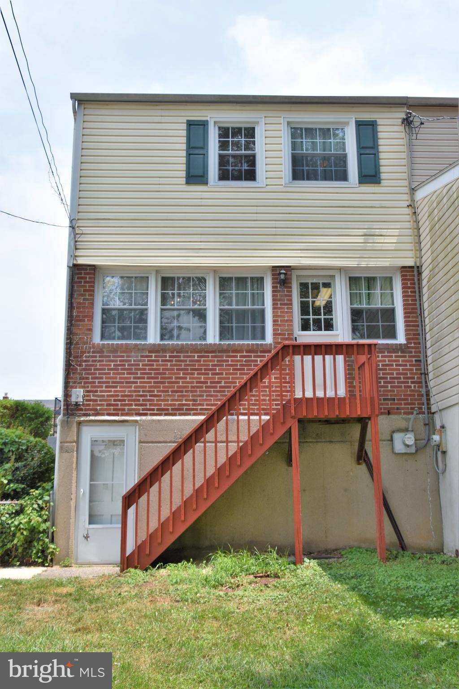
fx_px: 631
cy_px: 344
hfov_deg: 40.0
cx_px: 230
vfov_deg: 57.2
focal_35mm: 33
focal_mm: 22
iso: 250
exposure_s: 1/500
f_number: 8
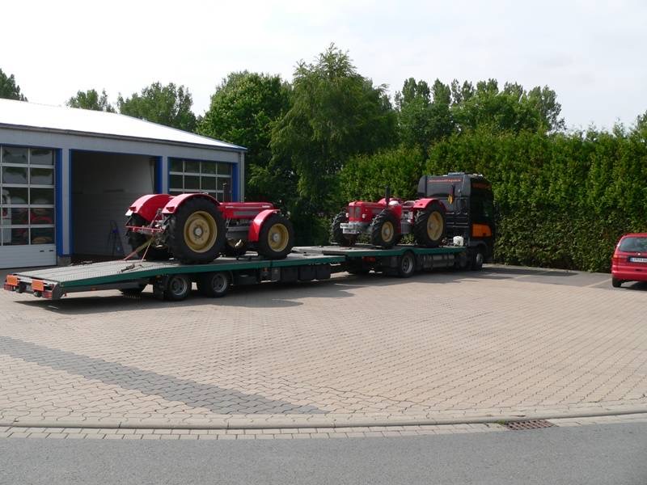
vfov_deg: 39.7
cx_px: 324
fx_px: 673
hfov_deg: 51.4
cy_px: 242
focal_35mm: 36
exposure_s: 1/500
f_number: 4.6
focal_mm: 6
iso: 80
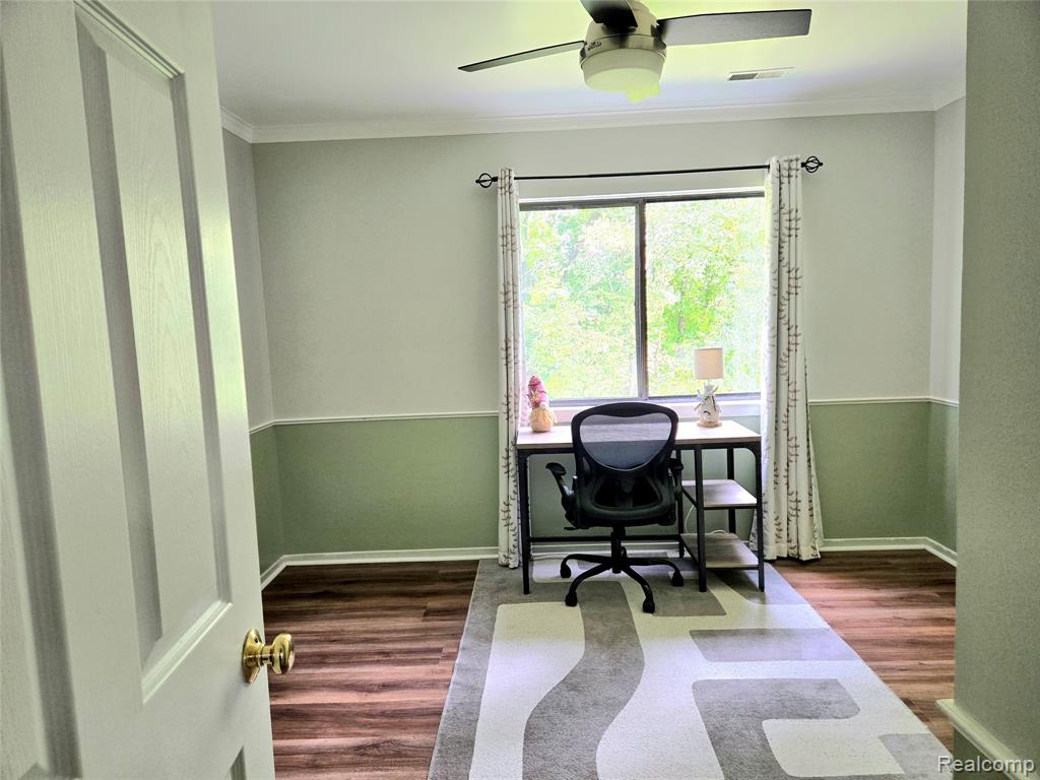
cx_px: 520
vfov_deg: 58.9
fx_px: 691
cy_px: 390
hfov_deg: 73.9
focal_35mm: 23
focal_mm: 5.4
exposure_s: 1/120
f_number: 1.8
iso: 125
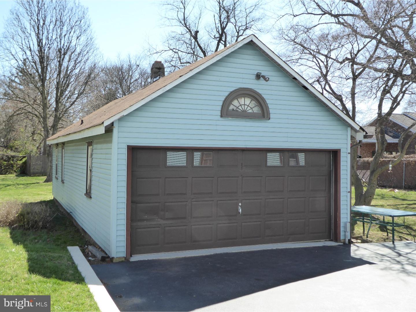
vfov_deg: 36.8
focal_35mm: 39
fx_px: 469
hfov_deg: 47.9
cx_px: 208
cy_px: 156
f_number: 3.7
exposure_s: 1/320
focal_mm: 6.7
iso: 200
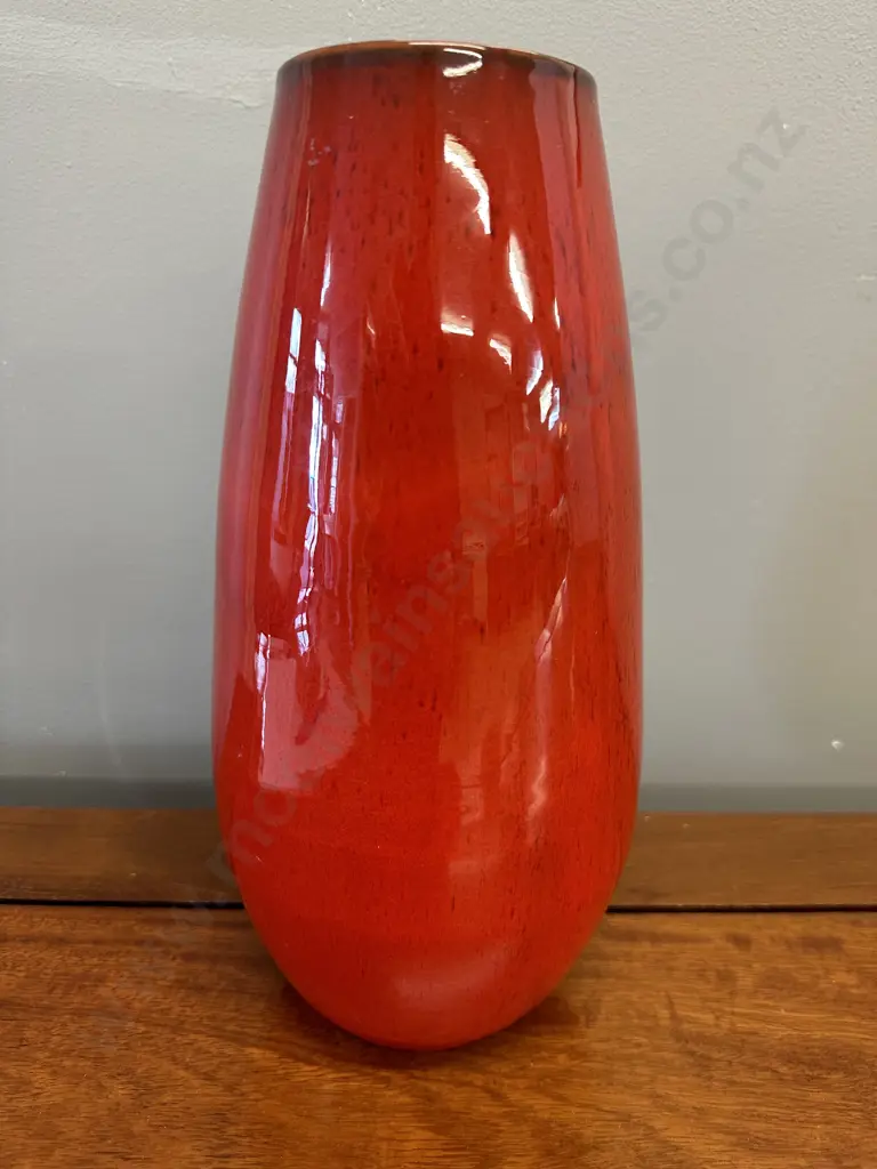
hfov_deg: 56.8
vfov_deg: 71.6
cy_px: 584
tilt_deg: -20.4
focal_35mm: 24
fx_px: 811
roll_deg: -0.4
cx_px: 438
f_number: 1.78
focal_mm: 6.86
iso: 200
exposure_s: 1/50
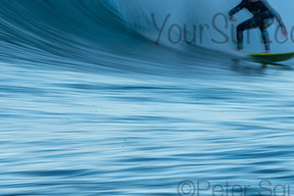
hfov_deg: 1.4
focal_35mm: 1512
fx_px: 12347
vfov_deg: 0.9
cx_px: 256
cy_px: 20
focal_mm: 500
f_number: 25
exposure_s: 1/13
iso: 100
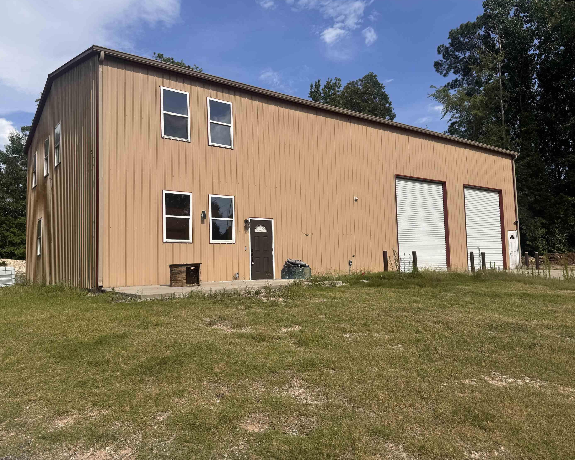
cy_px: 230
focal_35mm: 26
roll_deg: +1.9
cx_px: 265
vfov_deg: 54.9
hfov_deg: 65.9
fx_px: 442
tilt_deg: +6.5
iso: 80
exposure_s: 1/7092
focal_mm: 6.76
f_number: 1.78
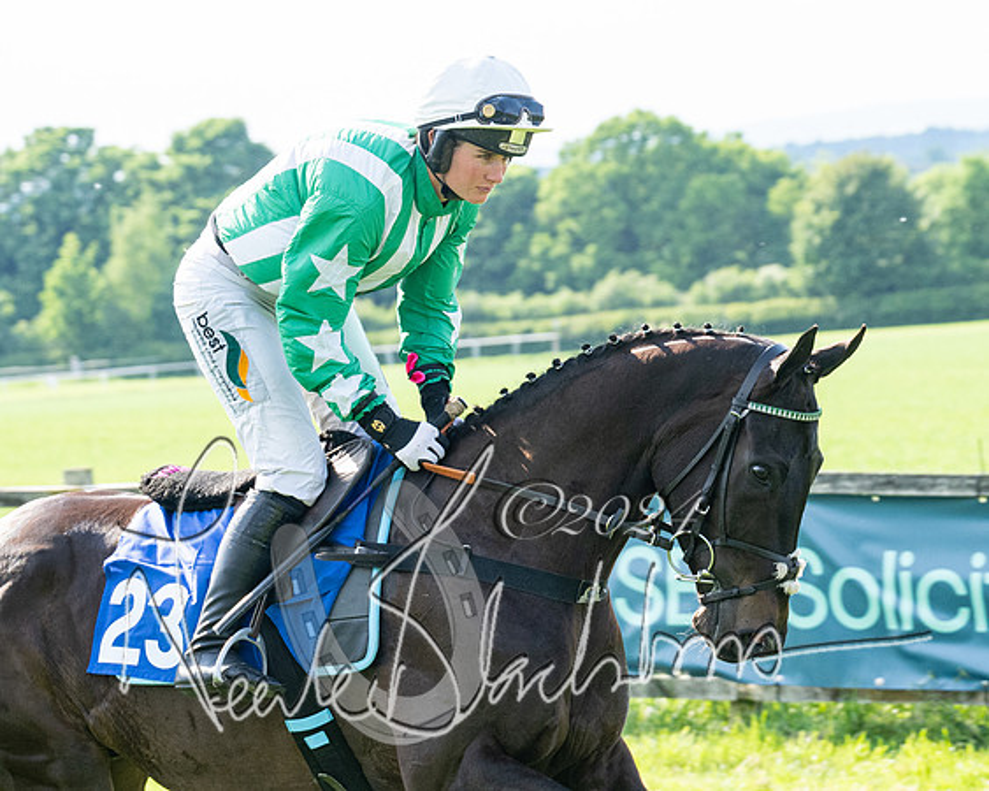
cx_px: 547
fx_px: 5981
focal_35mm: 204
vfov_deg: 7.6
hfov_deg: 9.5
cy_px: 465
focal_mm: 79
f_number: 5
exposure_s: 1/800
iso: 400
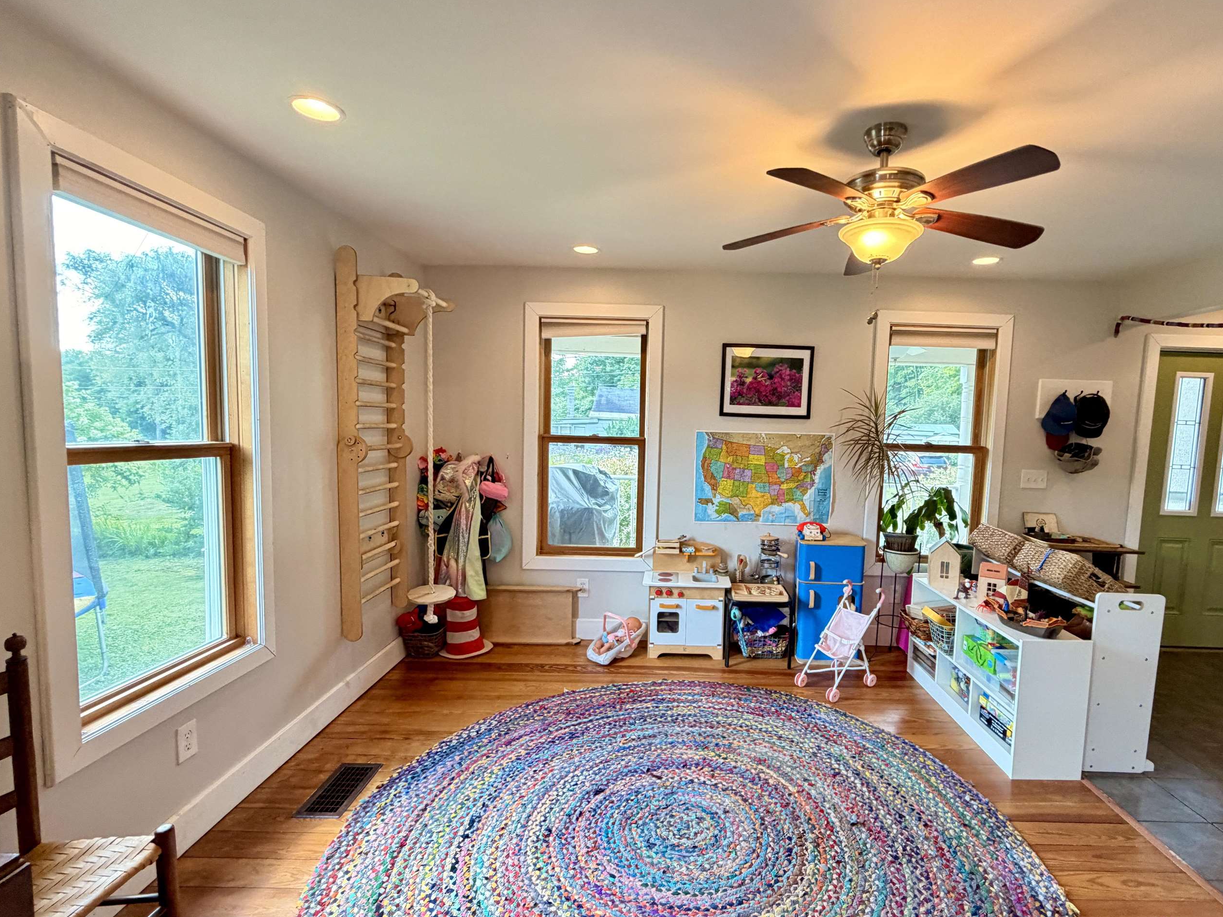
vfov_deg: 74.7
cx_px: 675
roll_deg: -1.3
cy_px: 482
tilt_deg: -4.5
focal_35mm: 17
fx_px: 601
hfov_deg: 90.7
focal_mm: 2.22
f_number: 2.2
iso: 320
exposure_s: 1/60
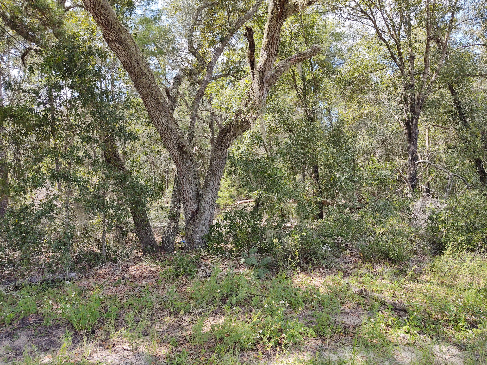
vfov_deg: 51.4
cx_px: 244
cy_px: 182
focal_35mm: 27
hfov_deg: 65.3
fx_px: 380
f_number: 1.7
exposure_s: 1/973
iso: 100
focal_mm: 4.75
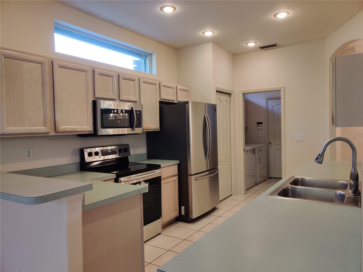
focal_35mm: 27
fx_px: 283
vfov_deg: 51.4
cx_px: 182
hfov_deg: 65.3
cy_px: 136
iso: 125
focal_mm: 4.75
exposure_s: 1/50
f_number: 1.65
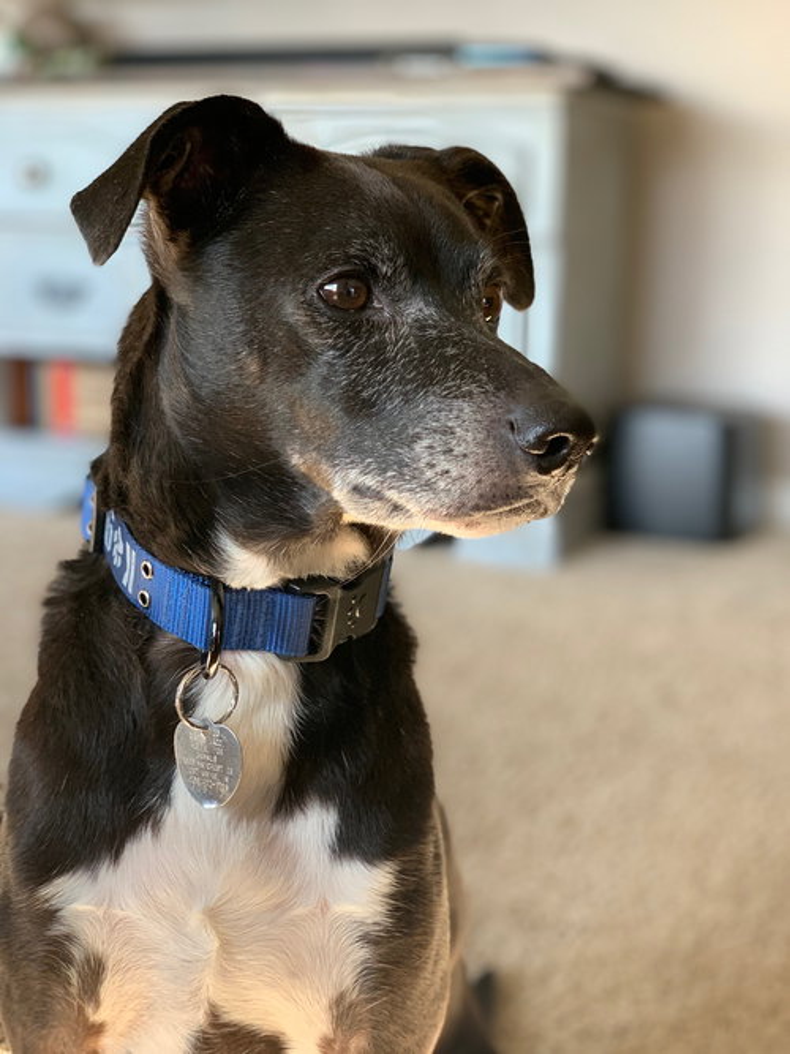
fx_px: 1583
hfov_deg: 28.0
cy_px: 527
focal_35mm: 52
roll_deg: -1.1
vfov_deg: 36.8
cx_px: 395
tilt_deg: -11.7
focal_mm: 6
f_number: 2.4
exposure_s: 1/82
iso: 125
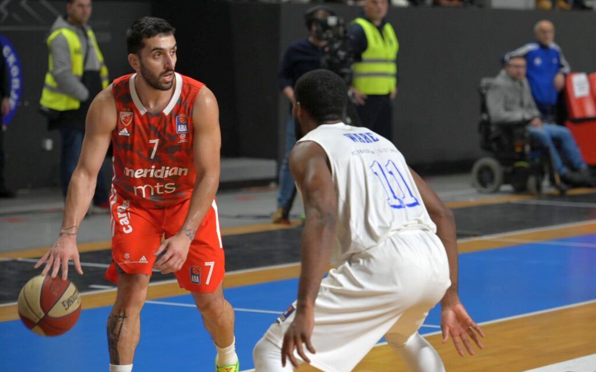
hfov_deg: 15.7
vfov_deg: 9.8
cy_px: 178
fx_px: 2160
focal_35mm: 133
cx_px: 298
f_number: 4
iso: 2000
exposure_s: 1/500
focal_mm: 130
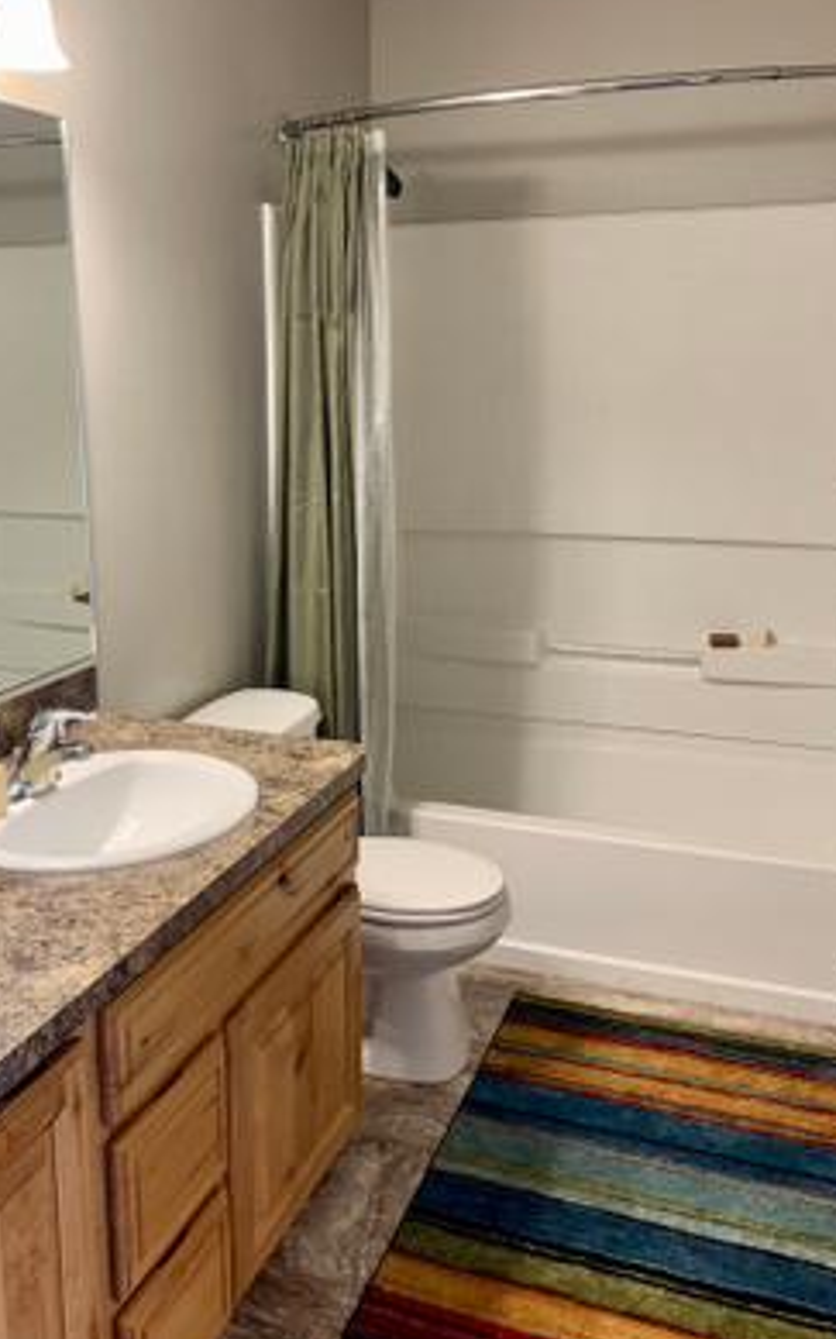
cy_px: 616
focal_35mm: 34
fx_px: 1240
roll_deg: +0.5
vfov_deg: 56.6
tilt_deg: -11.3
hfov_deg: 37.1
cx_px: 323
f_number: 1.8
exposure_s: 1/60
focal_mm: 4.25
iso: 160
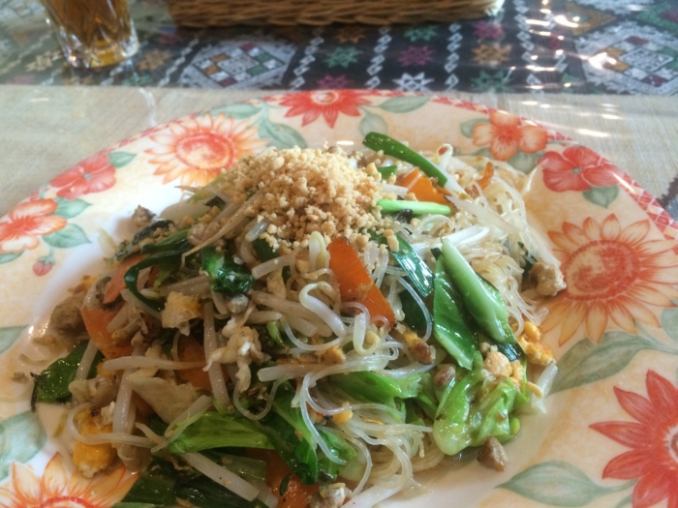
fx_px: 568
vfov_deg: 48.2
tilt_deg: -41.4
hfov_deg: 61.7
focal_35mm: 29
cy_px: 254
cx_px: 339
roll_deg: +8.3
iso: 200
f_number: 2.2
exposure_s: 1/30
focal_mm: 4.15
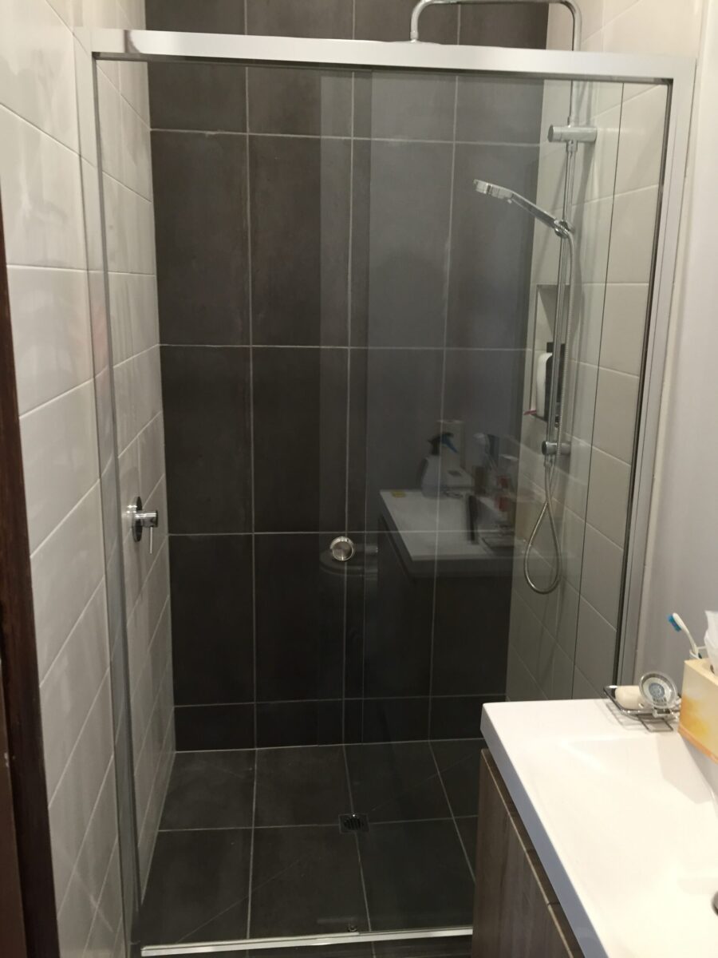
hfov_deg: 48.2
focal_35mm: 29
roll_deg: -0.4
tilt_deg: -9.8
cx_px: 359
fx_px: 802
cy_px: 479
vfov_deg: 61.7
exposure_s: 1/33
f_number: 2.2
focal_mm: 4.15
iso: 125
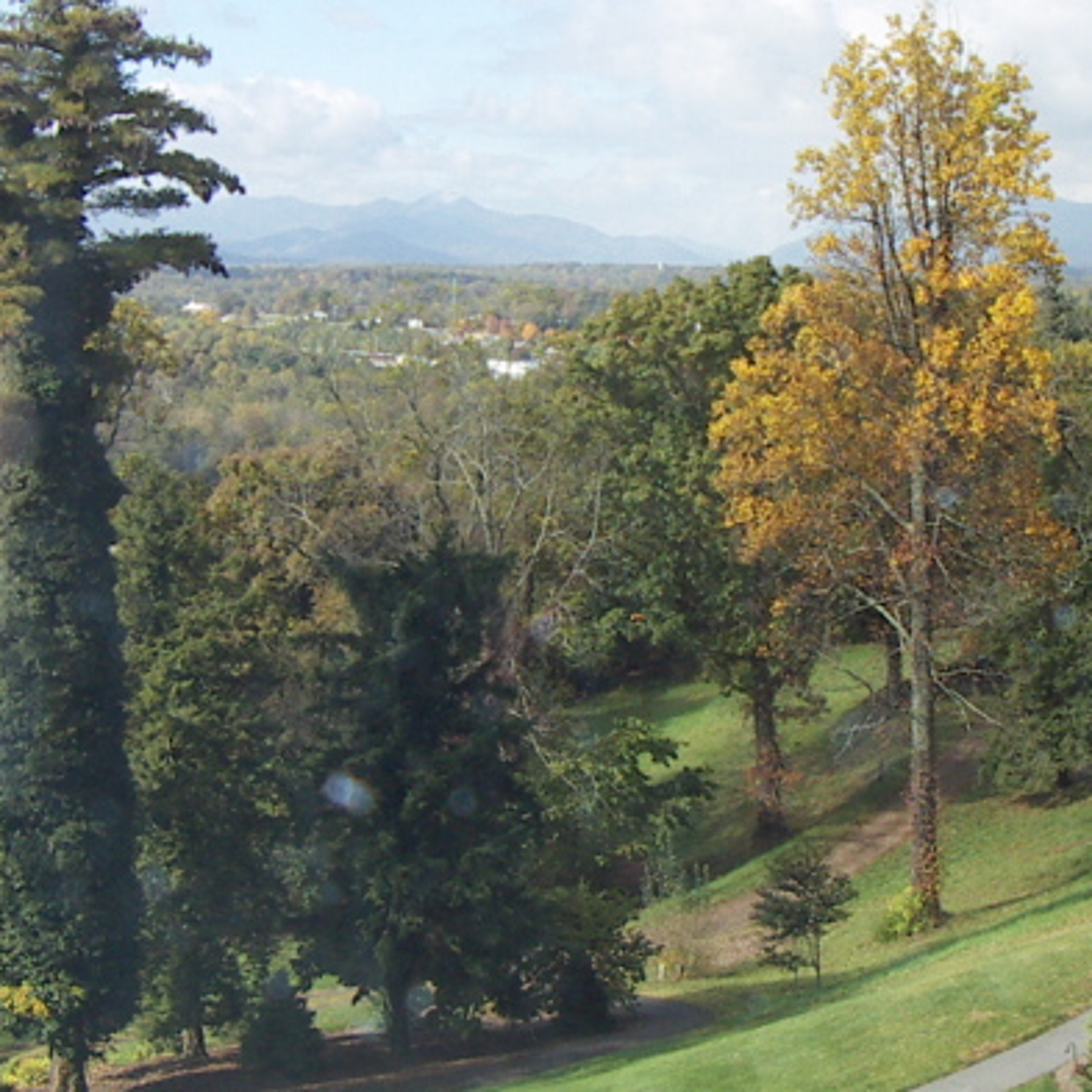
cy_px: 513
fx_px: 2463
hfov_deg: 24.9
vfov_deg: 25.0
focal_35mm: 69
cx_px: 679
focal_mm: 4.7
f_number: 6.7
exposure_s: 1/100
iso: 64
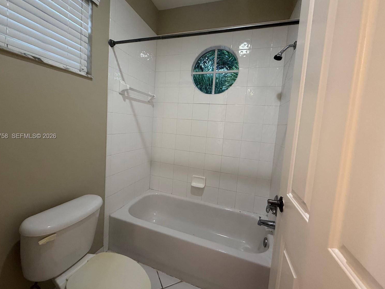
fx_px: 167
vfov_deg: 81.7
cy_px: 137
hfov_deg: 98.1
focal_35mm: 15
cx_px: 182
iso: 250
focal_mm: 2.22
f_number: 2.2
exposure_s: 1/60
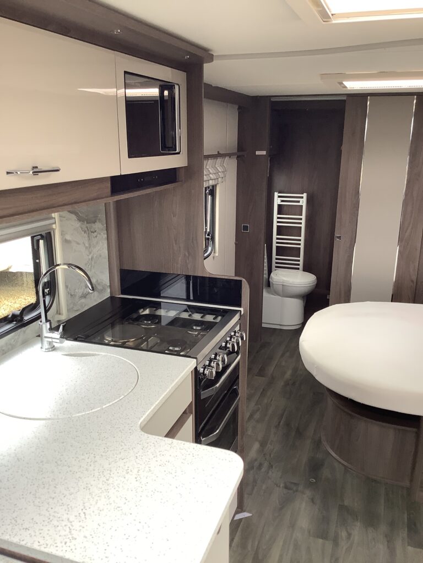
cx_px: 212
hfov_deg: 45.4
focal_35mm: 31
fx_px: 505
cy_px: 282
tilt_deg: -16.8
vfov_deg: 58.4
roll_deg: -1.5
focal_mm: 3.3
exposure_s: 1/60
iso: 64
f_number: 2.4
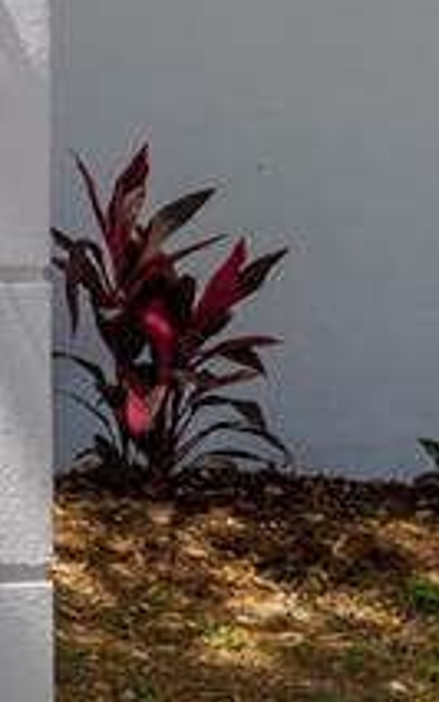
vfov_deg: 12.9
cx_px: -1063
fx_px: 3007
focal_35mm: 157
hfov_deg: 7.1
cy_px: -178
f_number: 9
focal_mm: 32
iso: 250
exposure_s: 1/100
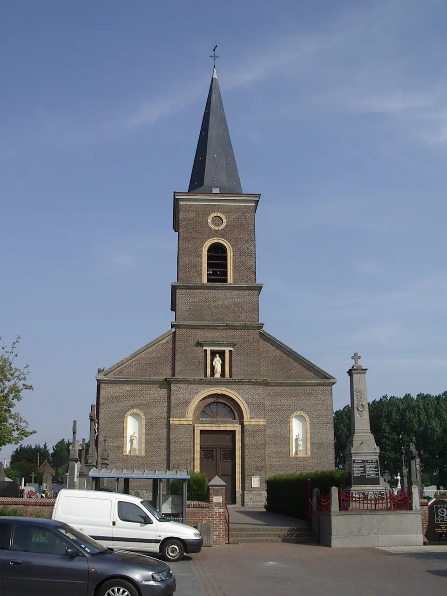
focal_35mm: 38
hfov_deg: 37.7
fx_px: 654
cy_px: 298
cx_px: 224
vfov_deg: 49.0
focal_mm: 5.8
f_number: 4.8
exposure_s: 1/400
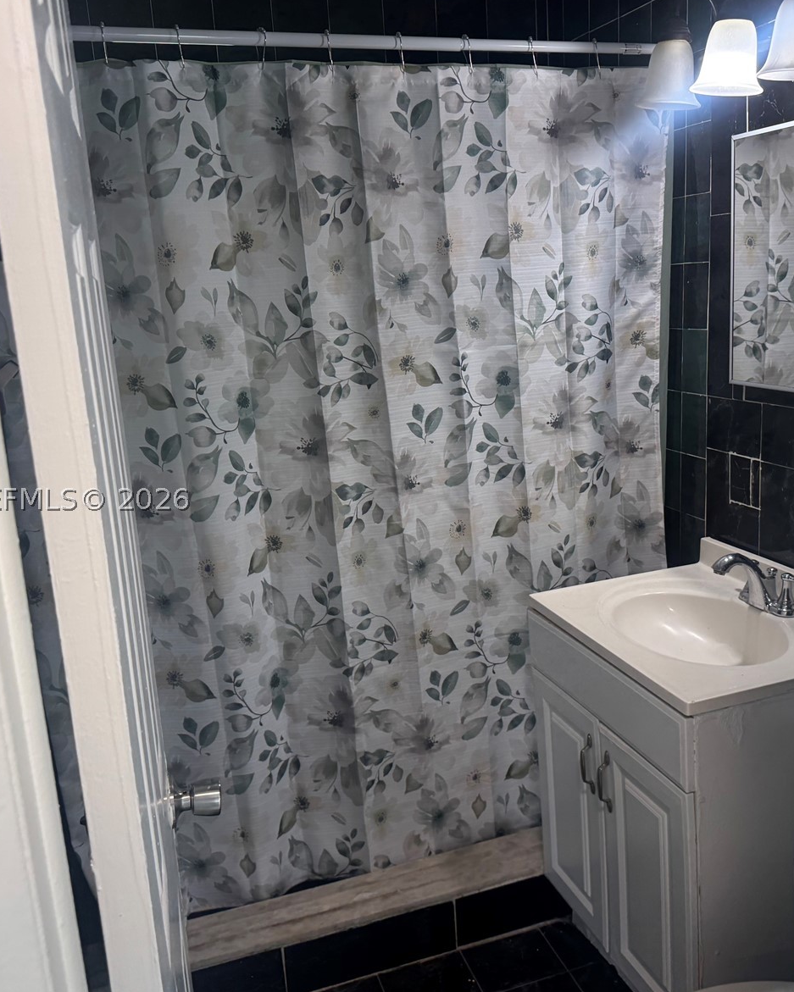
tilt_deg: -14.7
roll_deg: +3.6
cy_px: 499
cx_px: 449
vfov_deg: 55.7
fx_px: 940
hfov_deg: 45.7
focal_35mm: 32
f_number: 1.78
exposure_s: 1/120
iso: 100
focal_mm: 6.76
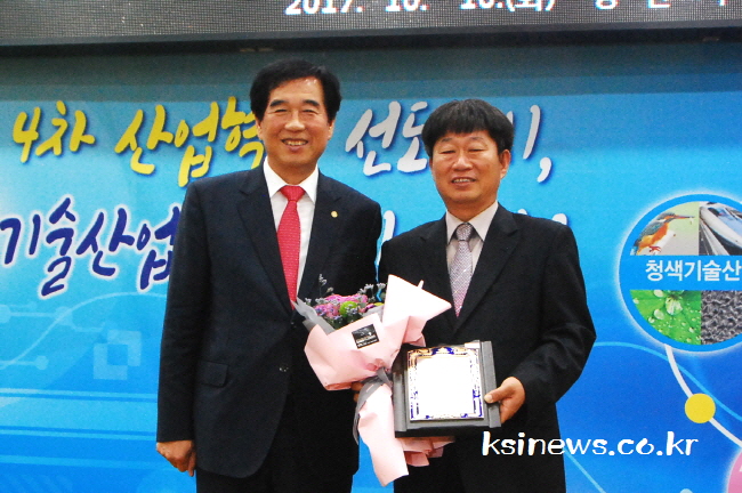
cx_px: 371
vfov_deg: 32.9
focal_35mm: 40
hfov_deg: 48.0
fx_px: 834
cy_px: 246
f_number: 7.1
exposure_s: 1/100
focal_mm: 27
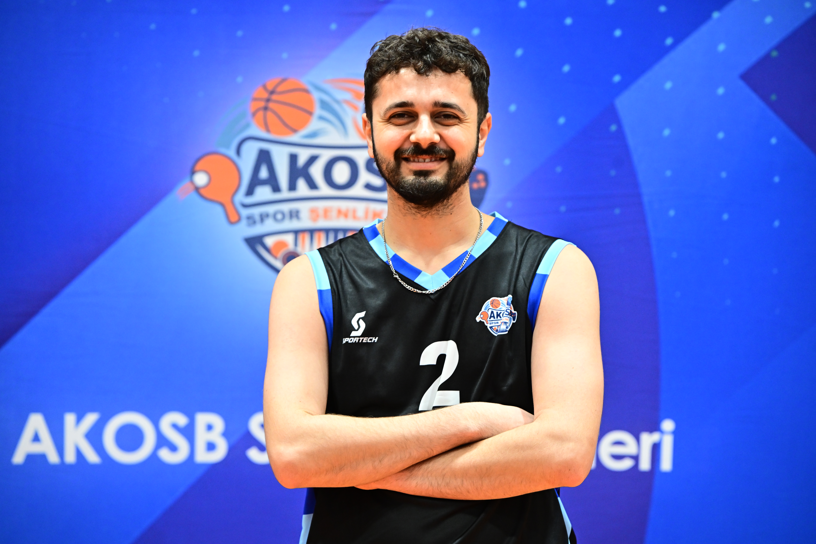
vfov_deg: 7.4
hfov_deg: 11.1
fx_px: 4193
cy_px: 272
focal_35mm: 185
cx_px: 408
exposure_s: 1/80
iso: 2000
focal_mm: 185
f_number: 5
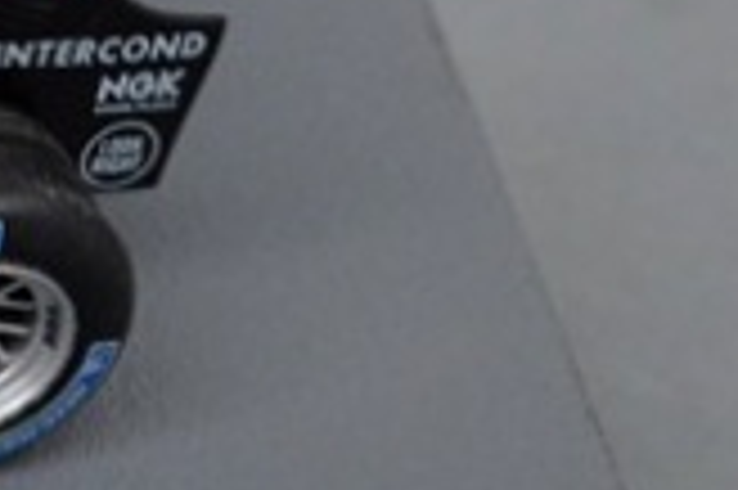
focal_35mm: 286
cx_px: -1127
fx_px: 5857
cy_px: 234
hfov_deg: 6.8
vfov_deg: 4.8
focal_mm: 34
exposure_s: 1/100
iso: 400
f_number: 8
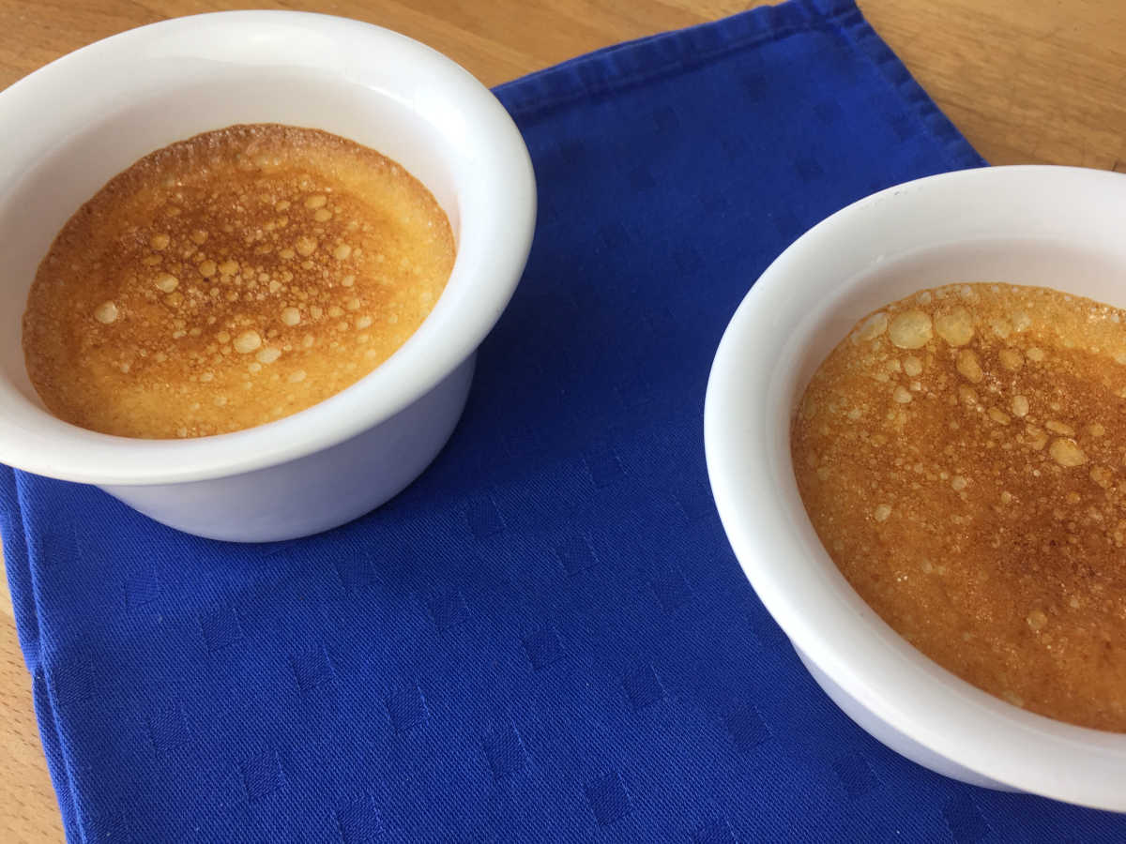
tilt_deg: -57.8
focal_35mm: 29
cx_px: 563
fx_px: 943
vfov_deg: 48.2
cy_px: 422
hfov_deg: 61.7
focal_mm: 4.15
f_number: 2.2
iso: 32
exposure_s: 1/100
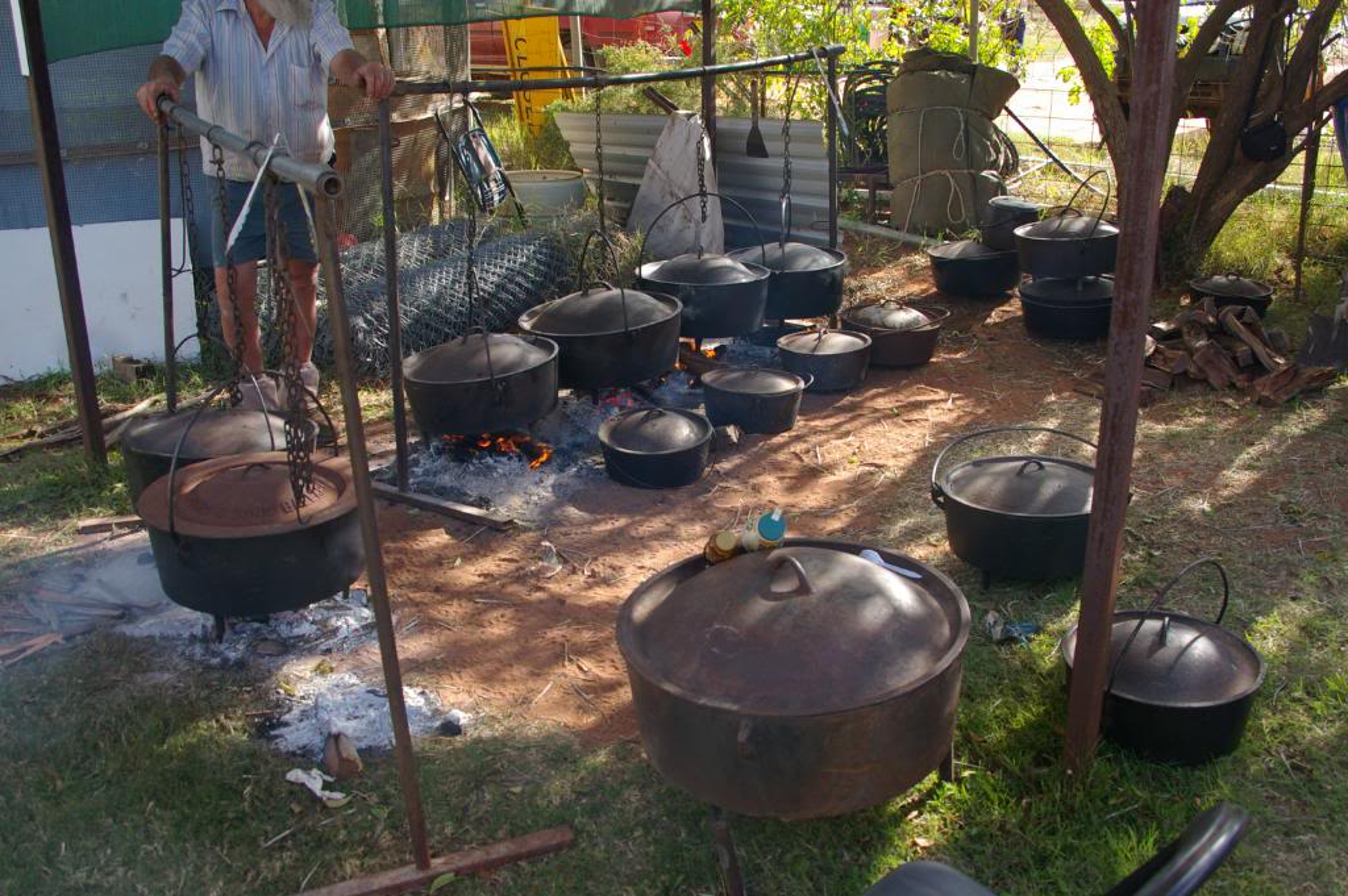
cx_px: 674
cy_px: 448
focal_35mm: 34
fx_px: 1291
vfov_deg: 38.3
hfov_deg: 55.1
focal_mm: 23
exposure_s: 1/125
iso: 200
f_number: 6.7
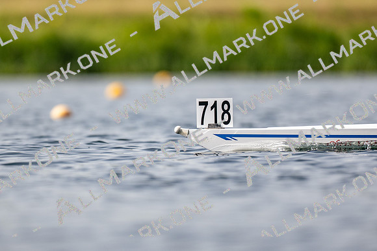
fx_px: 9432
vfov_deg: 1.5
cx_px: 188
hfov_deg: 2.3
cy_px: 126
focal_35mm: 900
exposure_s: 1/2500
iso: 125
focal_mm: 600
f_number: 4
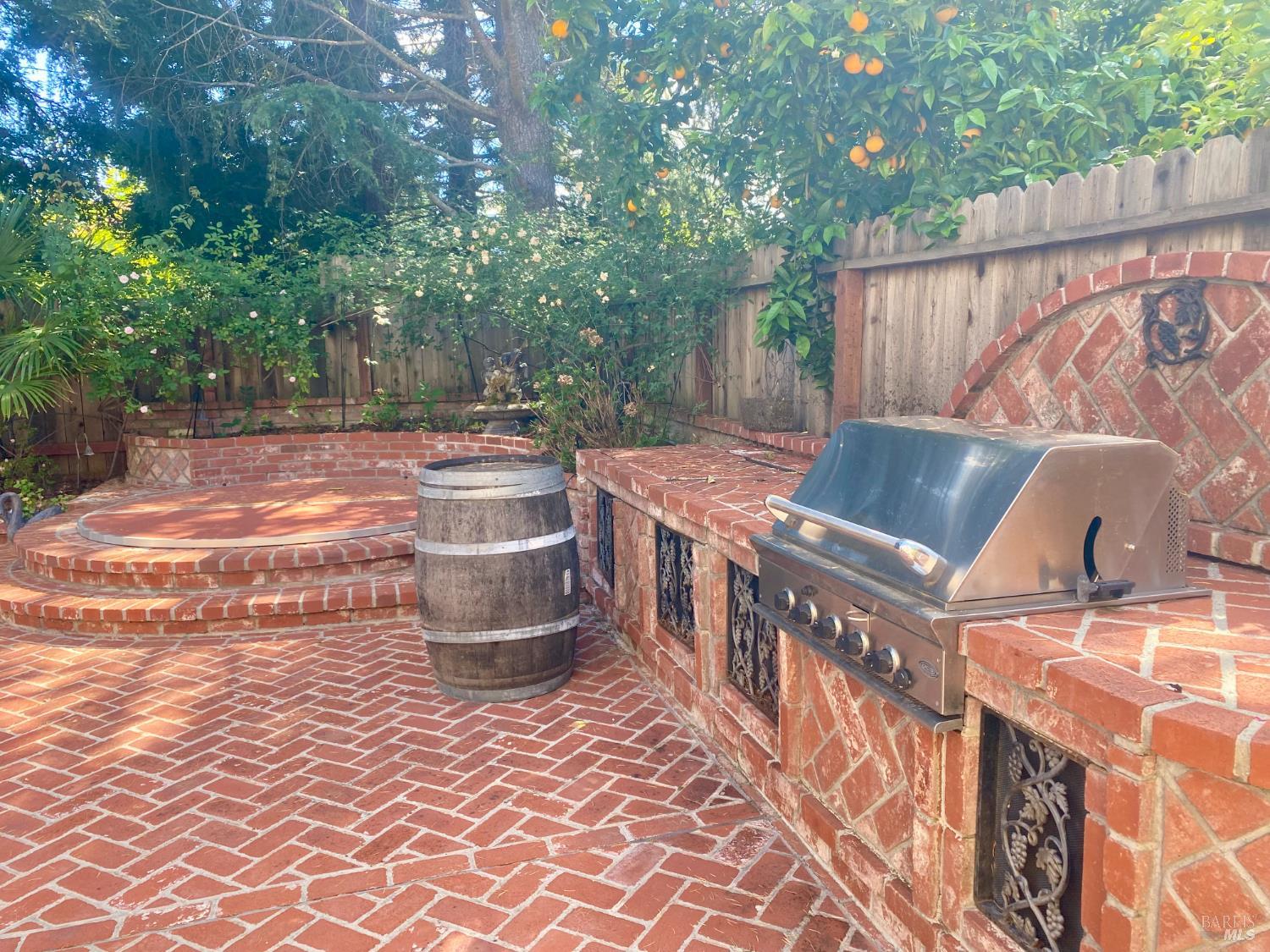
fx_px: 954
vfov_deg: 53.1
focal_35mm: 26
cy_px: 476
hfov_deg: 67.3
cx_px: 635
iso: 32
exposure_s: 1/136
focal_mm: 4.25
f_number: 1.8
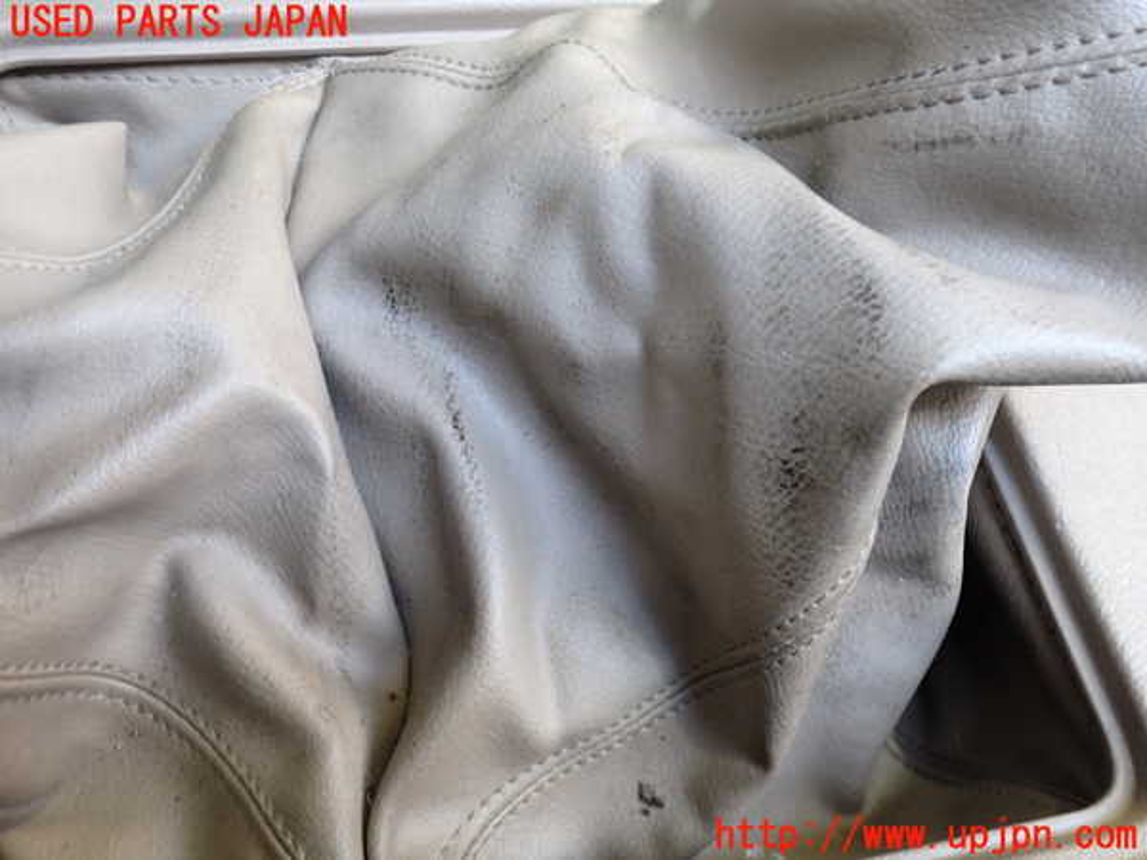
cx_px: 574
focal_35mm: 30
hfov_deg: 60.0
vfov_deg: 46.8
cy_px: 430
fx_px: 994
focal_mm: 5.4
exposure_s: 1/40
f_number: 2.3
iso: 200
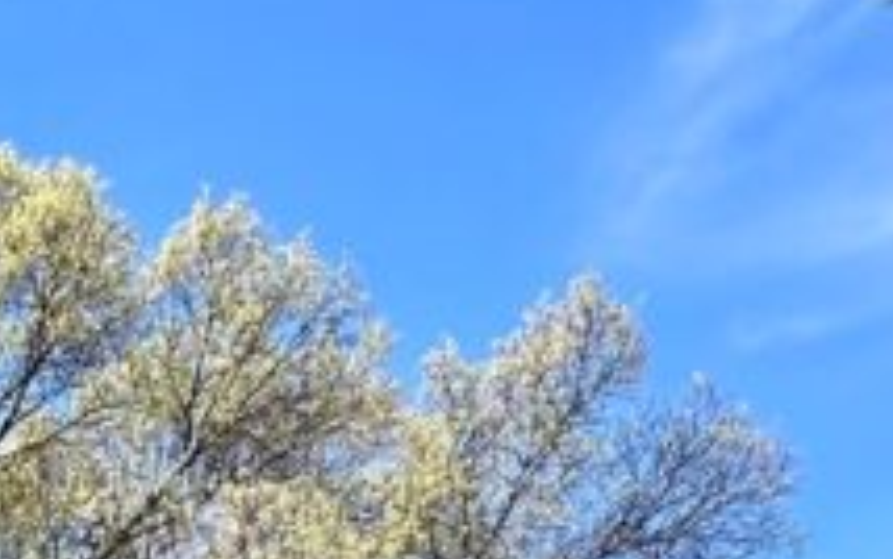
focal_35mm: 74
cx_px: -186
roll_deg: +1.0
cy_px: 1172
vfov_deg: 14.3
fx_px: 1802
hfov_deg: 25.0
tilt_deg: +9.3
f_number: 2.2
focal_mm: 2.22
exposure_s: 1/1366
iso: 50
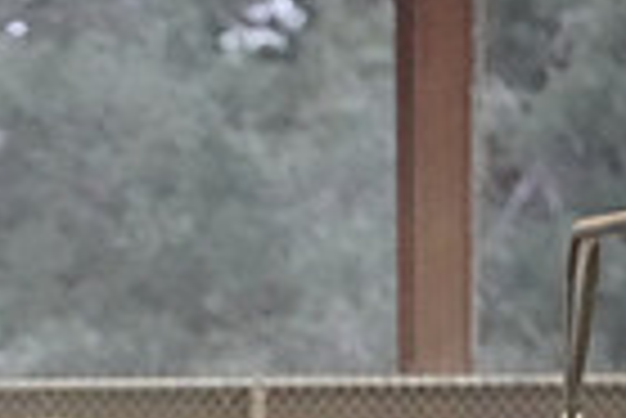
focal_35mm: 832
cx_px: -176
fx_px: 14482
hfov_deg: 2.5
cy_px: 712
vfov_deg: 1.7
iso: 25600
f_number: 2.8
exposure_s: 1/800
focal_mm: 200
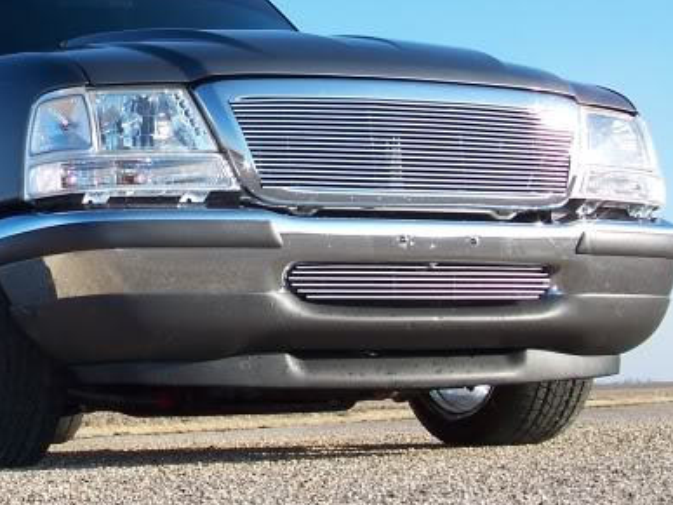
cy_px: 150
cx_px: 40
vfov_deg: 15.0
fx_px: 1905
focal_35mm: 98
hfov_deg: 19.6
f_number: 4
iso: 64
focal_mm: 7.8
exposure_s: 1/320
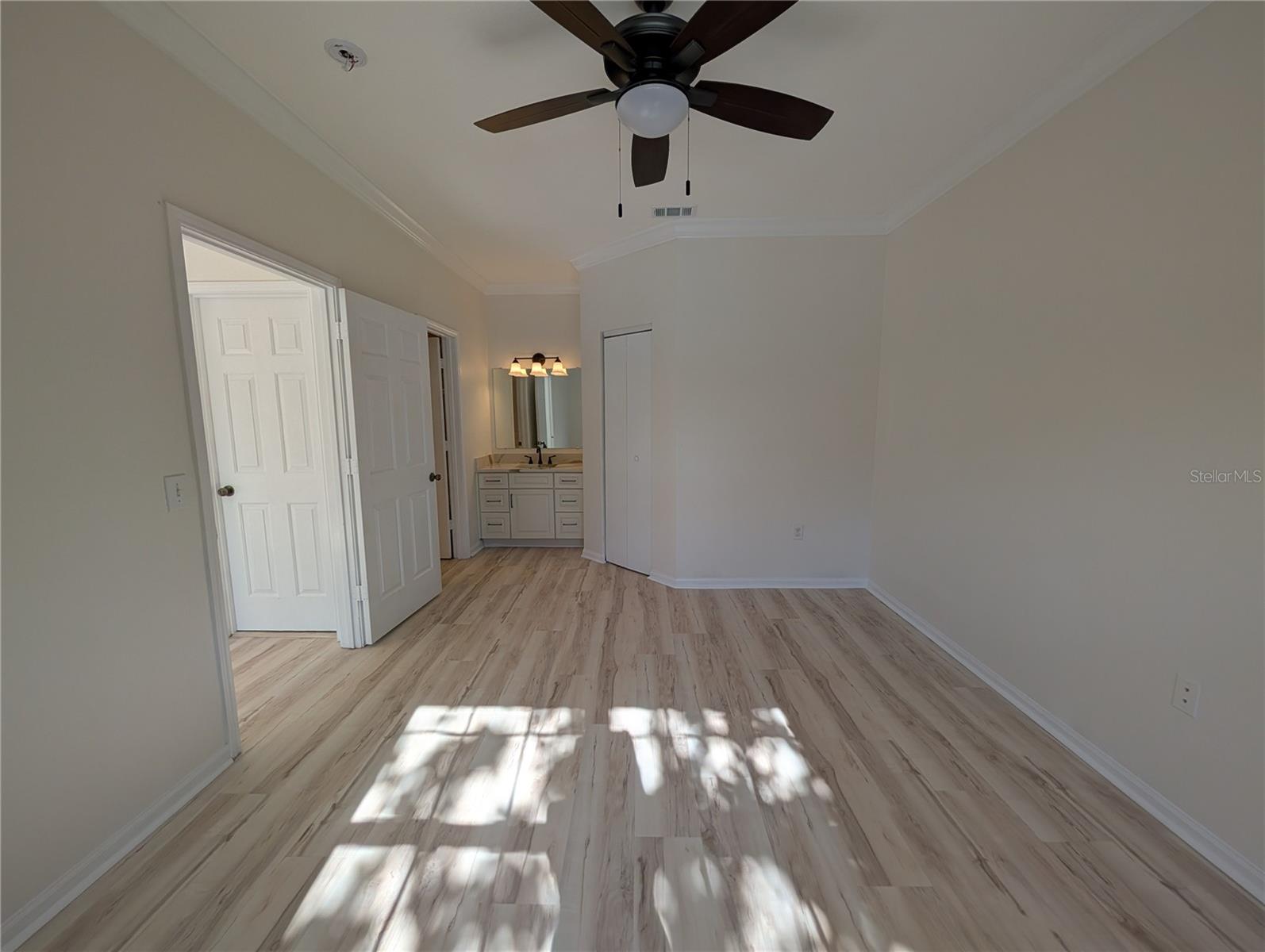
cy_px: 476
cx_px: 632
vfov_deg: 94.6
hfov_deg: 110.5
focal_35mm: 12
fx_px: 439
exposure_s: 1/557
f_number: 1.7
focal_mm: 2.02
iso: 52
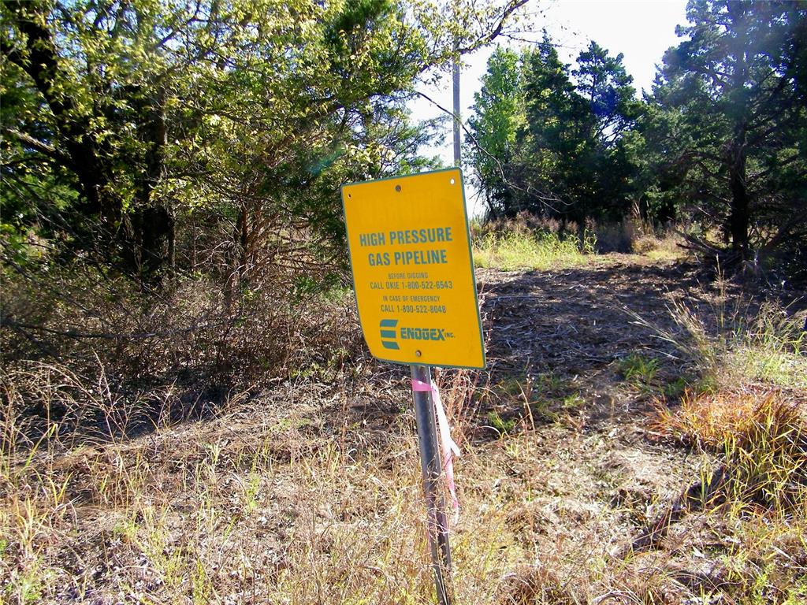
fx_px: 699
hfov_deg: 60.0
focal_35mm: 30
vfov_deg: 46.8
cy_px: 302
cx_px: 404
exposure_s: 1/250
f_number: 3.6
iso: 80
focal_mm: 5.4
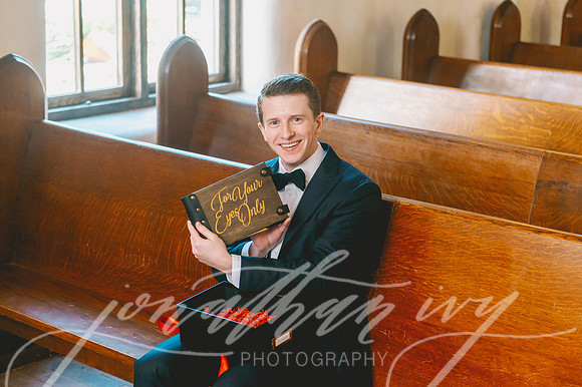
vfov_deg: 18.5
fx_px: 1187
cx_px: 299
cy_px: 193
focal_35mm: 73
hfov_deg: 27.6
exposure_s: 1/250
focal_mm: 70
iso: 1000
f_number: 3.5
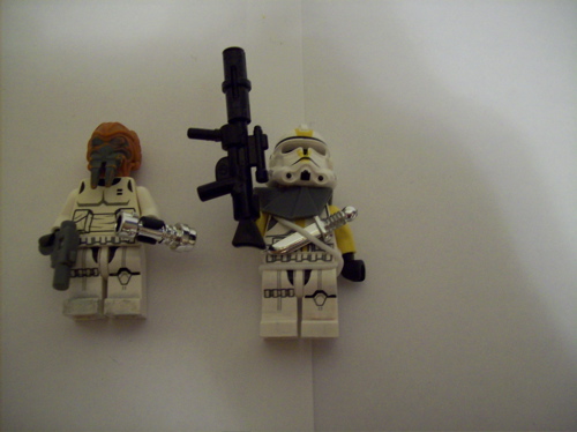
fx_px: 599
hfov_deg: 51.4
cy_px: 216
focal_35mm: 36
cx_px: 288
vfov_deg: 39.6
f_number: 2.7
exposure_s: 1/8
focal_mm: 6
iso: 200
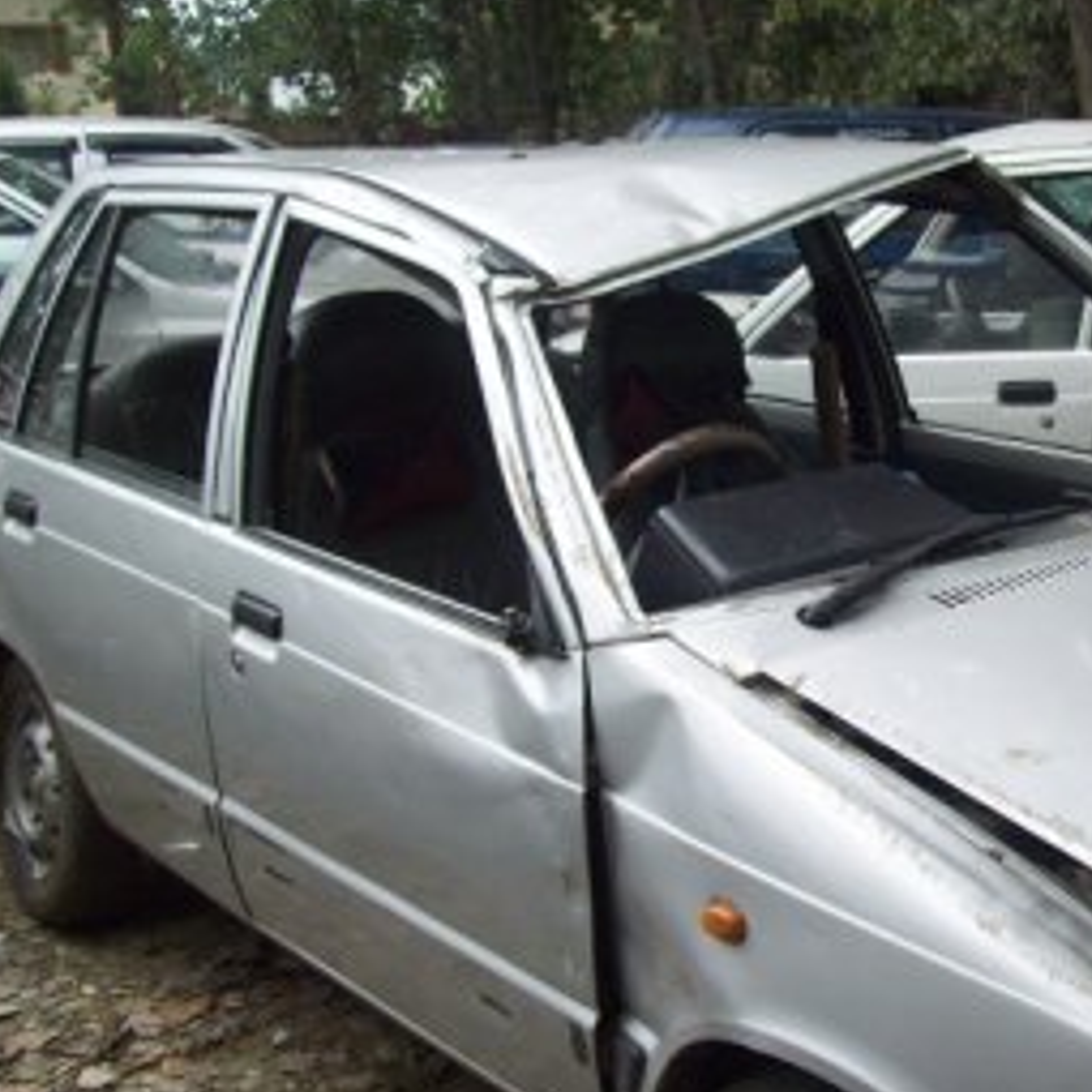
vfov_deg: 30.5
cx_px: 869
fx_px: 1999
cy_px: 604
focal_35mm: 56
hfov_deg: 29.9
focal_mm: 6
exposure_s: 1/561
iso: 80
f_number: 4.8
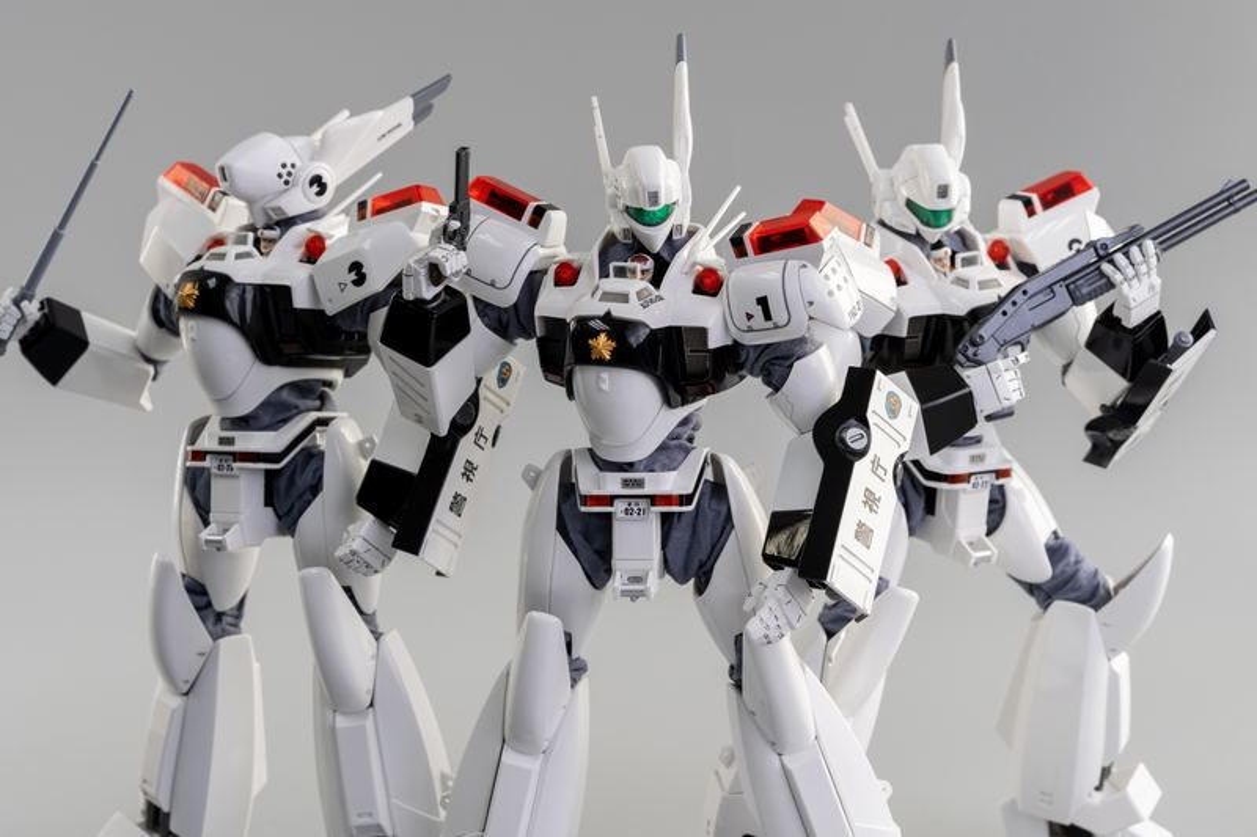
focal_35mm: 90
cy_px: 418
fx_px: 3142
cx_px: 628
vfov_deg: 15.2
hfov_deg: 22.6
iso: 160
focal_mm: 90
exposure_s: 1/3
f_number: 13
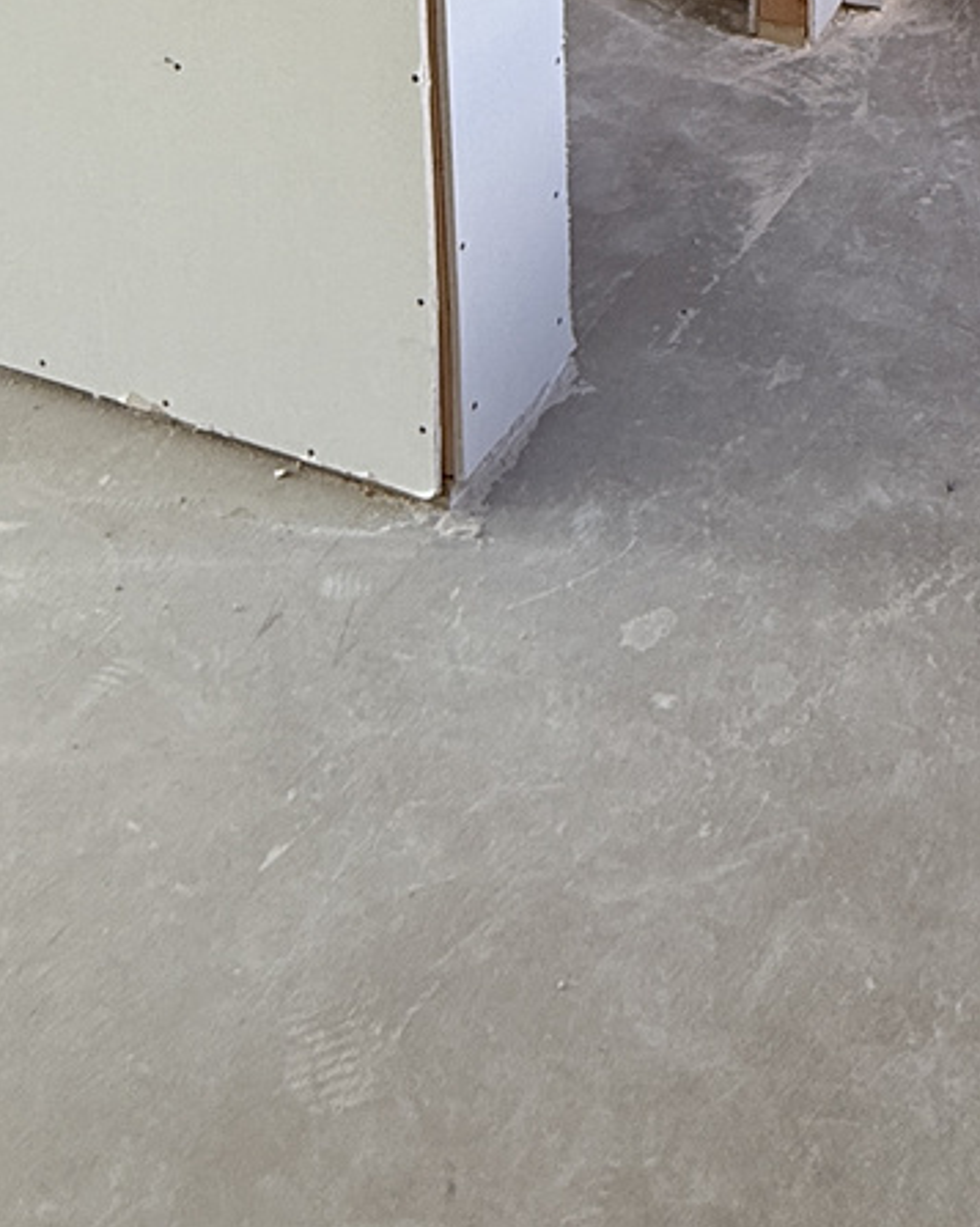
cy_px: -505
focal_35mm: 47
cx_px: 824
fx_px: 1706
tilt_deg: -8.8
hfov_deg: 31.0
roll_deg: +0.0
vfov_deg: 28.9
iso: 100
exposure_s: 1/99
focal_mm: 2.22
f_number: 2.2
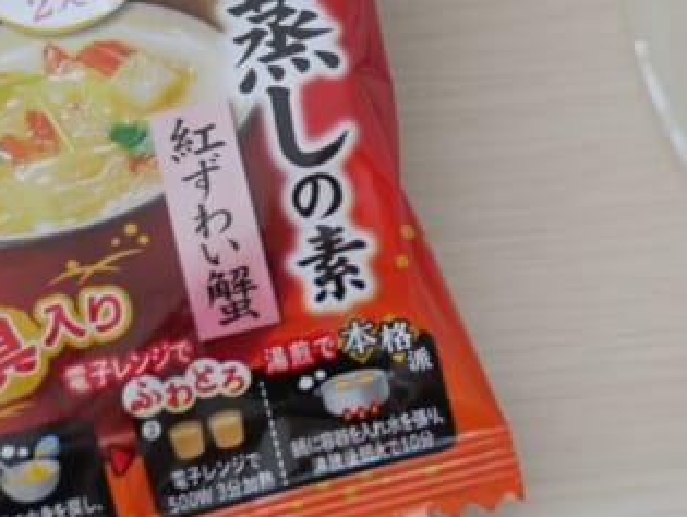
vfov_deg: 11.7
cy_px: 119
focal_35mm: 127
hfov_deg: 15.3
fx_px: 2523
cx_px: 626
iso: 200
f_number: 2
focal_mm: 20
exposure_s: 1/125
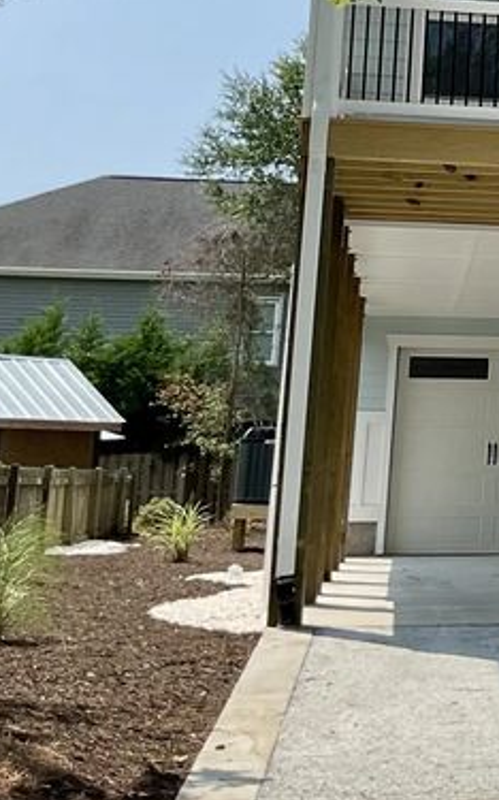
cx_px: 864
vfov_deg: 24.0
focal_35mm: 84
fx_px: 1830
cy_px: 90
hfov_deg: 14.0
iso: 16
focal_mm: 3
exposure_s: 1/2141
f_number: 1.8
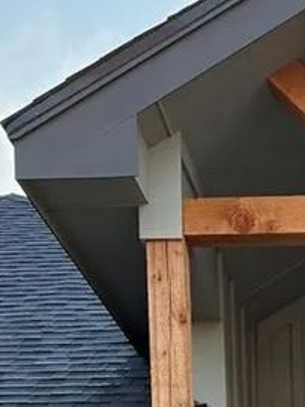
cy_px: 816
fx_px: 1423
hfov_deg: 11.8
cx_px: 433
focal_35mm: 121
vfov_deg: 13.8
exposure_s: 1/757
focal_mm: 6.76
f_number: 1.78
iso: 100
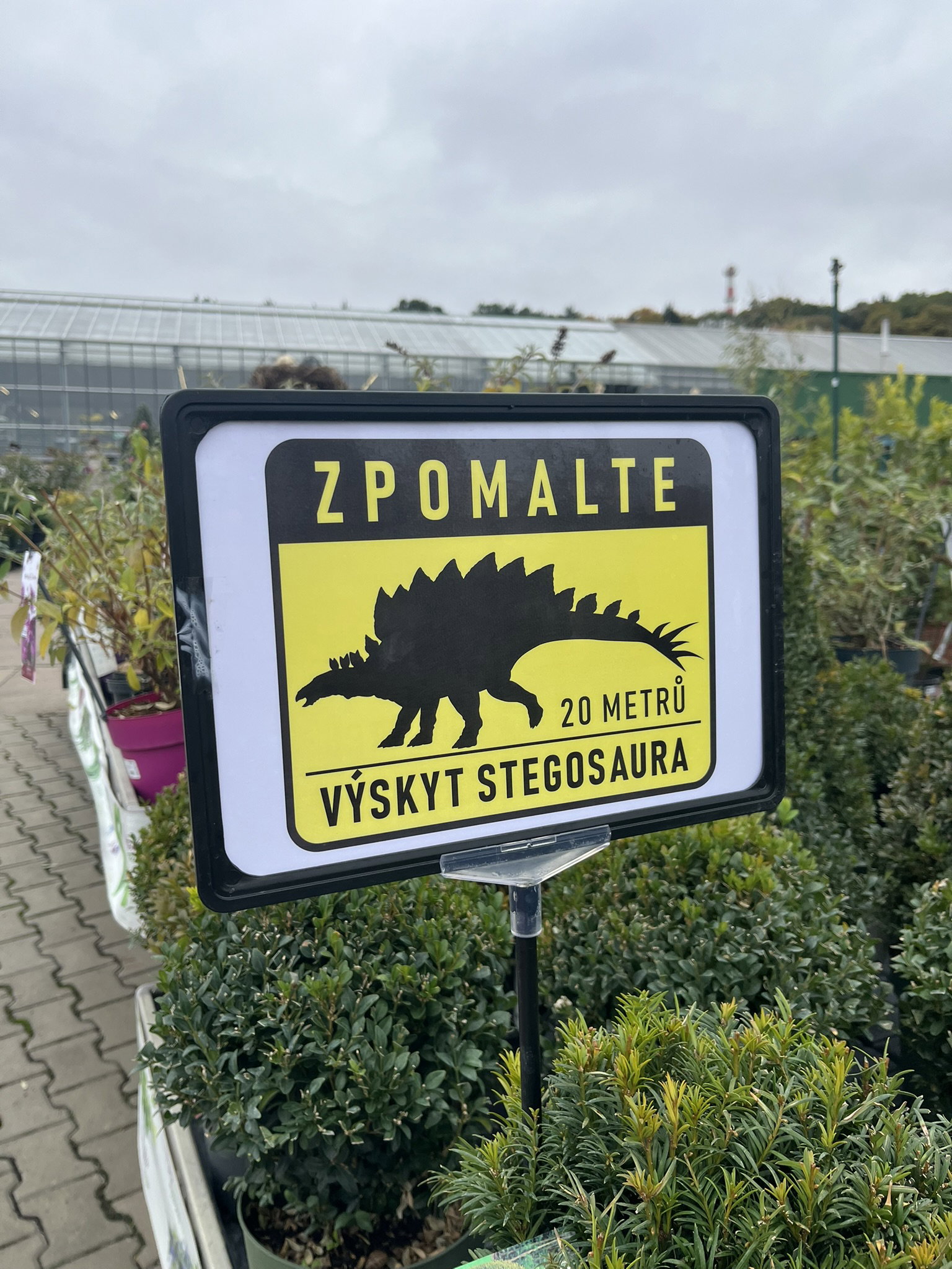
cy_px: 634
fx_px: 953
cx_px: 476
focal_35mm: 26
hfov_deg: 53.1
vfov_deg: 67.3
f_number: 1.6
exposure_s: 1/1009
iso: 50
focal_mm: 5.1
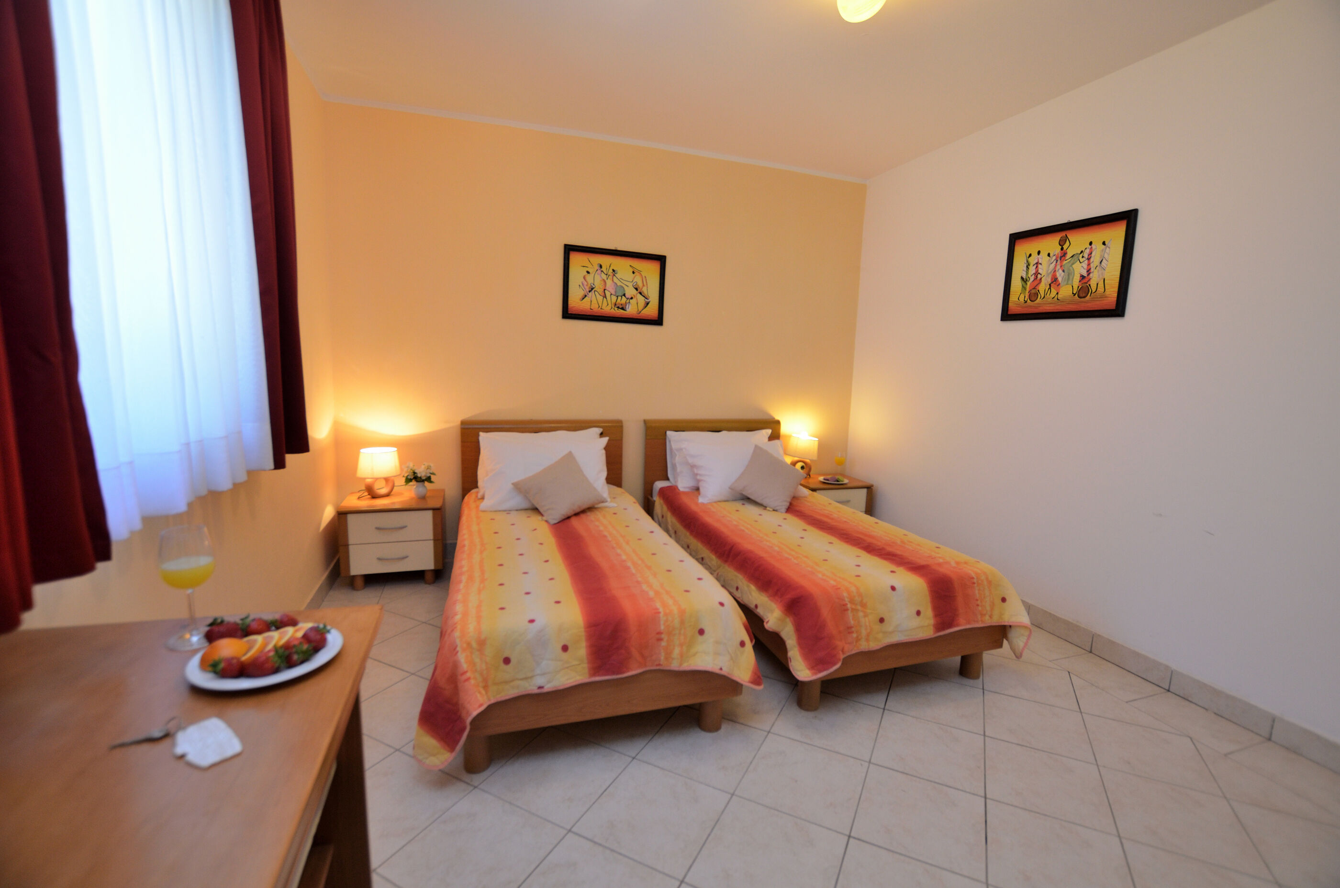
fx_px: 557
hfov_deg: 100.5
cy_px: 444
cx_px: 670
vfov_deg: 77.1
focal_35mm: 15
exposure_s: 1/60
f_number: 4
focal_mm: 10
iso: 400
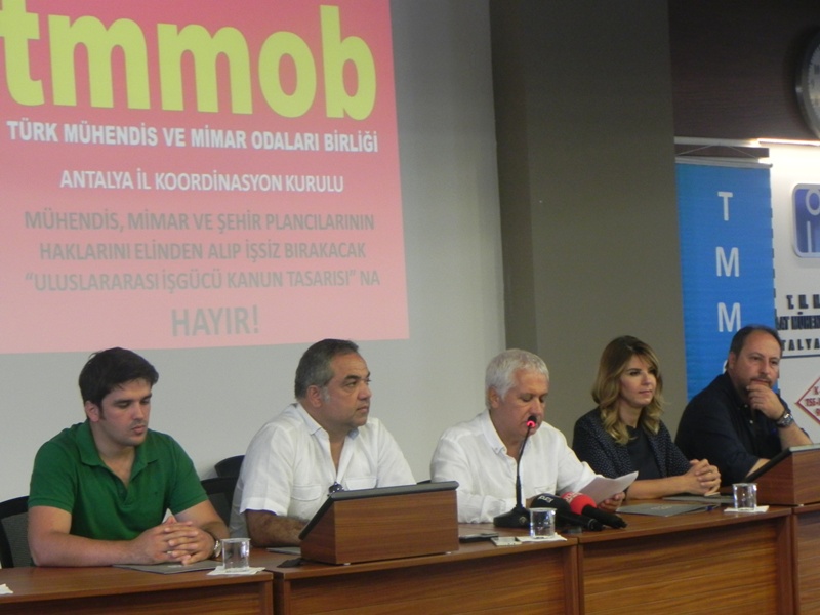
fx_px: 2014
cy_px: 308
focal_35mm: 85
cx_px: 410
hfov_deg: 23.0
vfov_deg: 17.4
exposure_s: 1/16.1
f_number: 4
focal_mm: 15.1
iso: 400
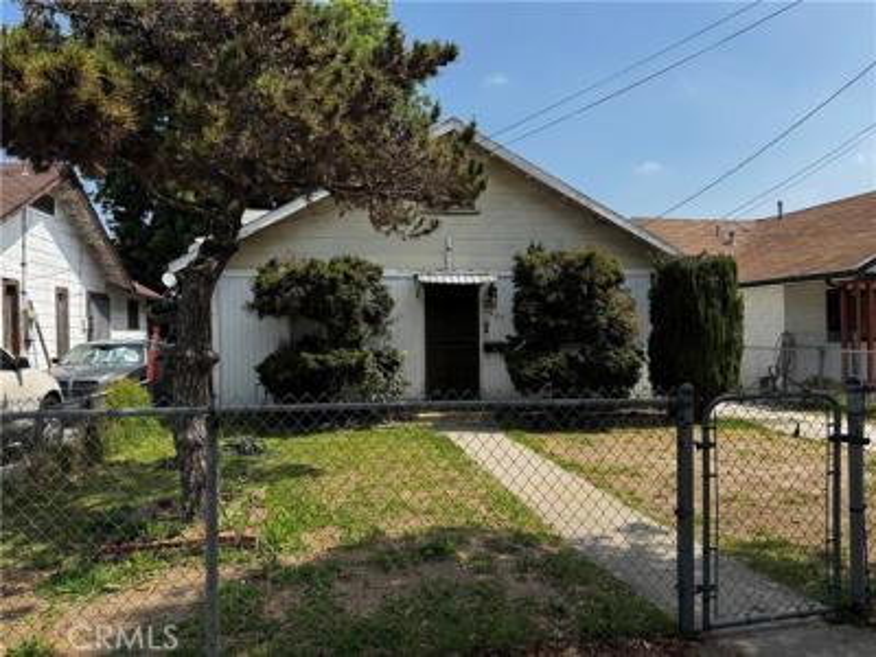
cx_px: 438
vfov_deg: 56.8
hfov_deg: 71.6
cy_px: 328
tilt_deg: -1.5
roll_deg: +0.7
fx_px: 607
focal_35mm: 24
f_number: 1.78
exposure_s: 1/3597
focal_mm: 6.76
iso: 80
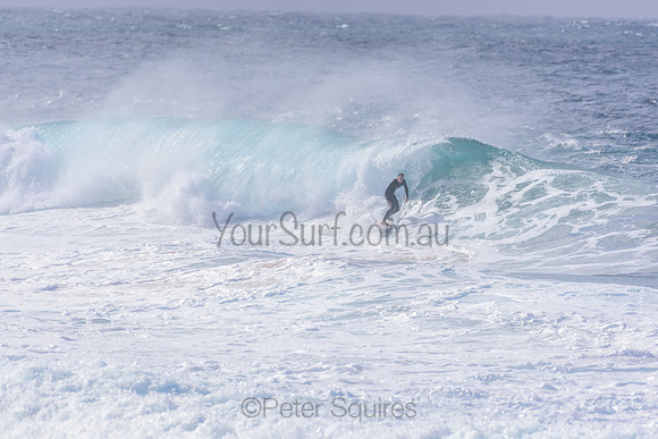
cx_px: 329
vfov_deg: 1.8
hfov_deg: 2.7
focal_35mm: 750
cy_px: 220
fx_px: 13711
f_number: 5.6
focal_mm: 500
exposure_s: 1/2000
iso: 180
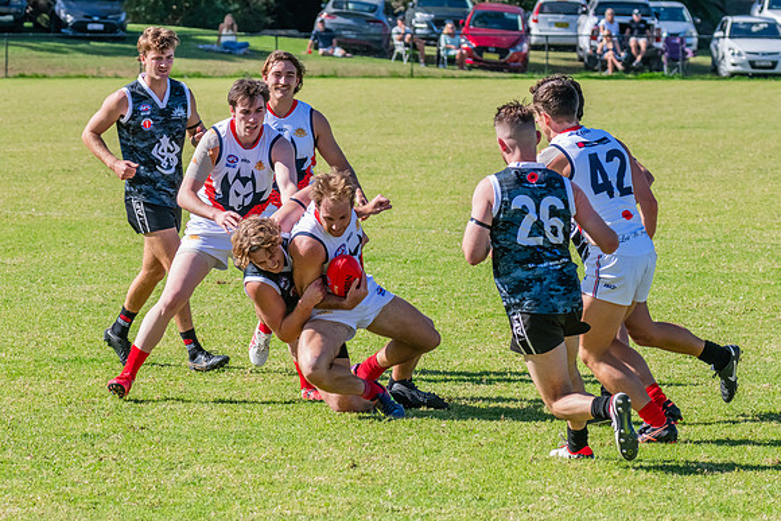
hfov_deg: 7.1
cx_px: 330
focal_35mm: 289
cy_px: 281
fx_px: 6276
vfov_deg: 4.8
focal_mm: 240
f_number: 14
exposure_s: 1/1250
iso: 1600
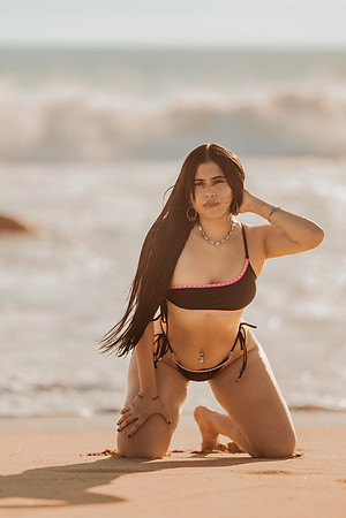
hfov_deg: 10.2
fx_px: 1946
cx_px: 173
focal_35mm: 135
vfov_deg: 15.2
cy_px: 259
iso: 80
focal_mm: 135
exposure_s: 1/4000
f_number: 1.8
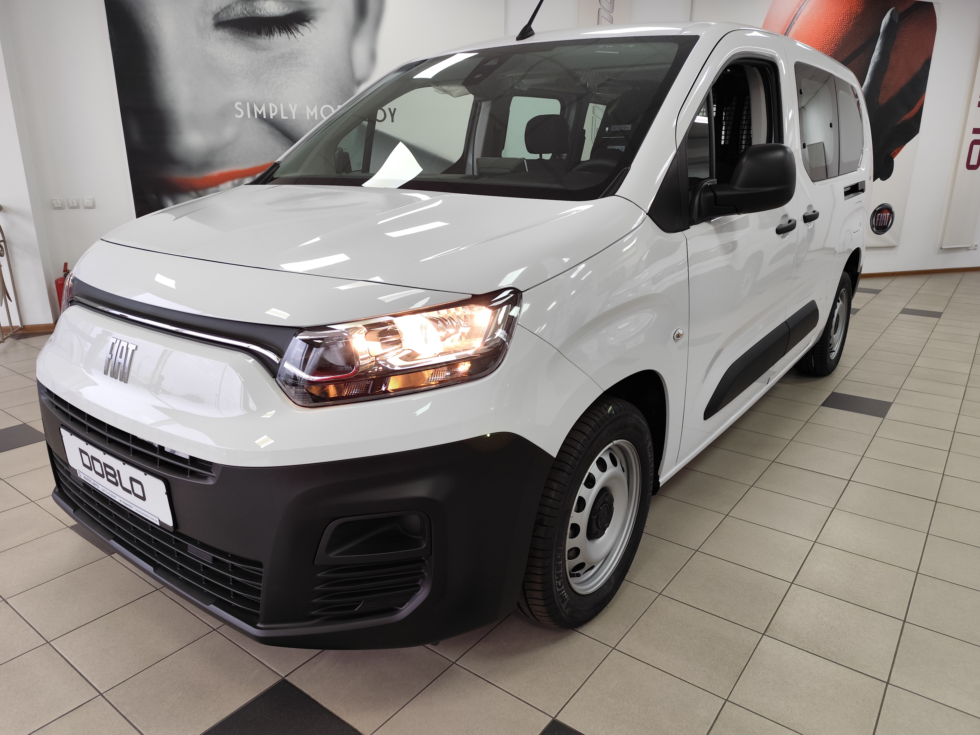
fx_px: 651
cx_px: 490
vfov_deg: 58.9
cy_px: 368
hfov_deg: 73.9
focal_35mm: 23
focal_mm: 6.19
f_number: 1.65
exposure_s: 1/100
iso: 320
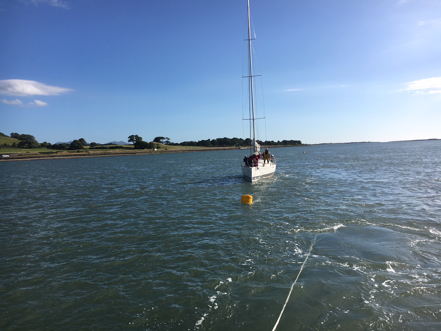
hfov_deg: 61.7
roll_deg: +3.3
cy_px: 166
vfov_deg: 48.2
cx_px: 220
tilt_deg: -3.3
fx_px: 369
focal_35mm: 29
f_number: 2.2
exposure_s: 1/2198
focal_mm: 4.15
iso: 25
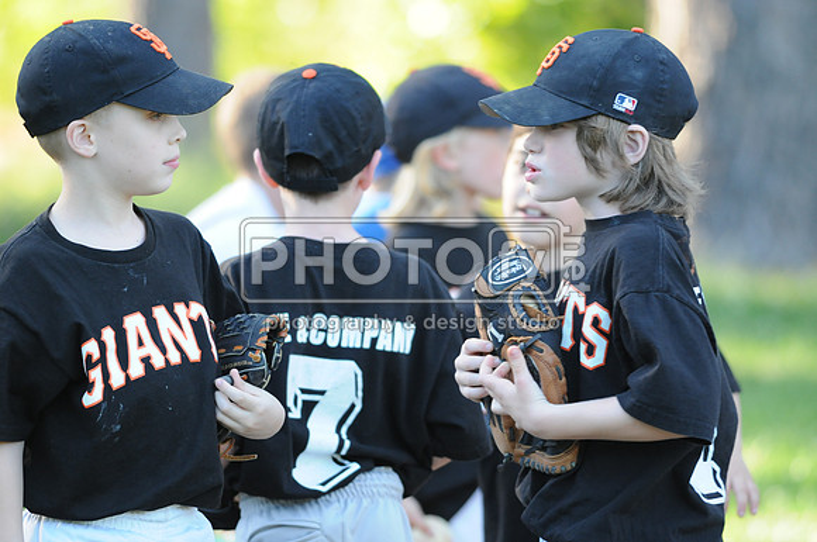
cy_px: 271
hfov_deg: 4.6
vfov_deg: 3.0
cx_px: 408
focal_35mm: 450
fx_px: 10198
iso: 800
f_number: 4
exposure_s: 1/320
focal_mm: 300
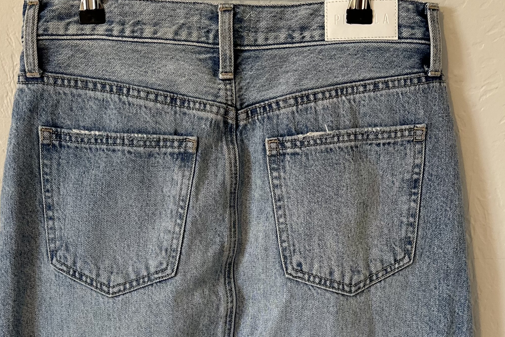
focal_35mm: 50
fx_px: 701
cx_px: 216
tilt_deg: -14.6
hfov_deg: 39.5
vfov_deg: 25.5
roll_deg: +0.3
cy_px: 343
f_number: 1.78
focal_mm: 6.86
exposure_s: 1/60
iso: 250
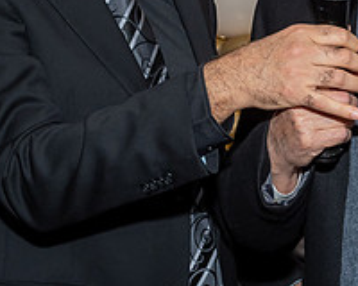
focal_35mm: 174
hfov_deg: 11.0
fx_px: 1844
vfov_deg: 8.8
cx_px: 326
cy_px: -30
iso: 500
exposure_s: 1/250
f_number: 6.3
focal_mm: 31
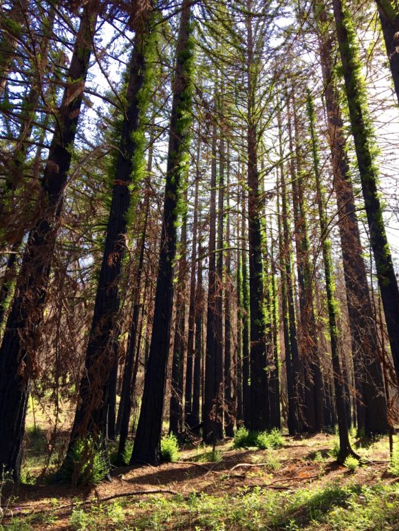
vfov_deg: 60.0
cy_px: 271
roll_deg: -2.5
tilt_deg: +28.1
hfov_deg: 46.8
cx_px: 202
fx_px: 461
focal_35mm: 30
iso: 25
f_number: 2.2
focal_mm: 4.15
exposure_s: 1/218
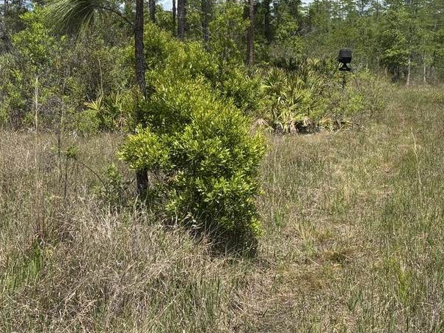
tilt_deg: -1.6
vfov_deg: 26.2
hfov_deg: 34.9
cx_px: 247
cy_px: 74
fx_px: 706
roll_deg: +0.6
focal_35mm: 55
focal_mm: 5.96
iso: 50
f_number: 1.6
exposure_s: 1/3021
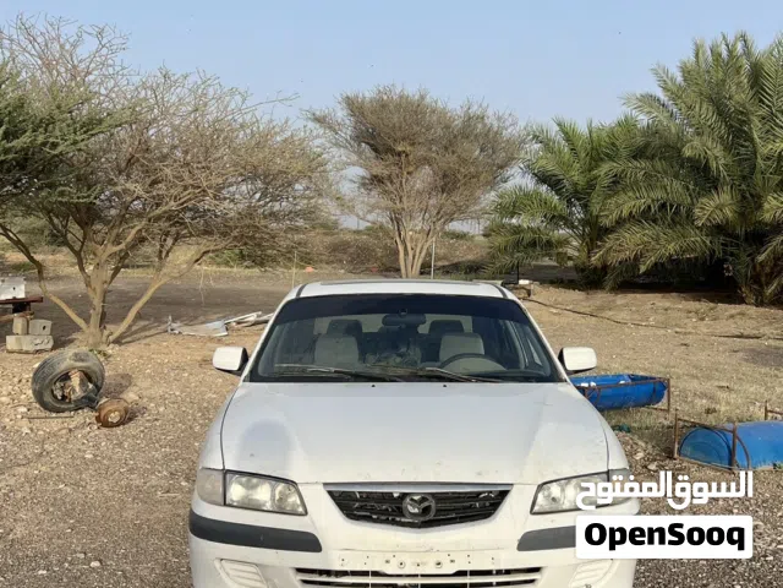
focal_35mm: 26
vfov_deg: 53.1
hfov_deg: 67.3
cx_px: 392
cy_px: 294
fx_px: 588
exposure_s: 1/3077
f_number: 1.5
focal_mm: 5.7
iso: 50
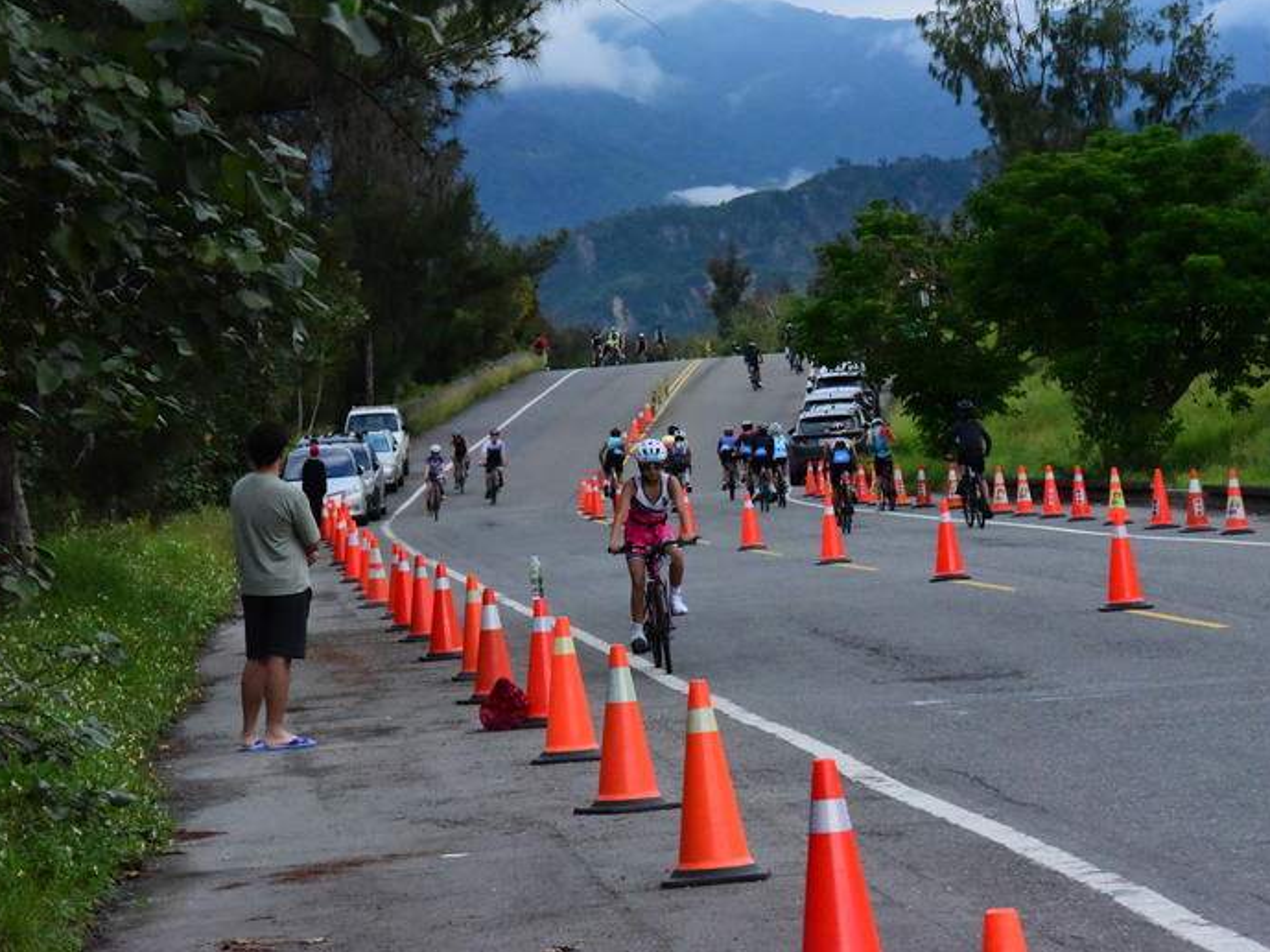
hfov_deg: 12.5
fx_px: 5794
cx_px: 640
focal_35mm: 158
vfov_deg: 9.4
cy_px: 473
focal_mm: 145
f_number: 14
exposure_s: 1/4000
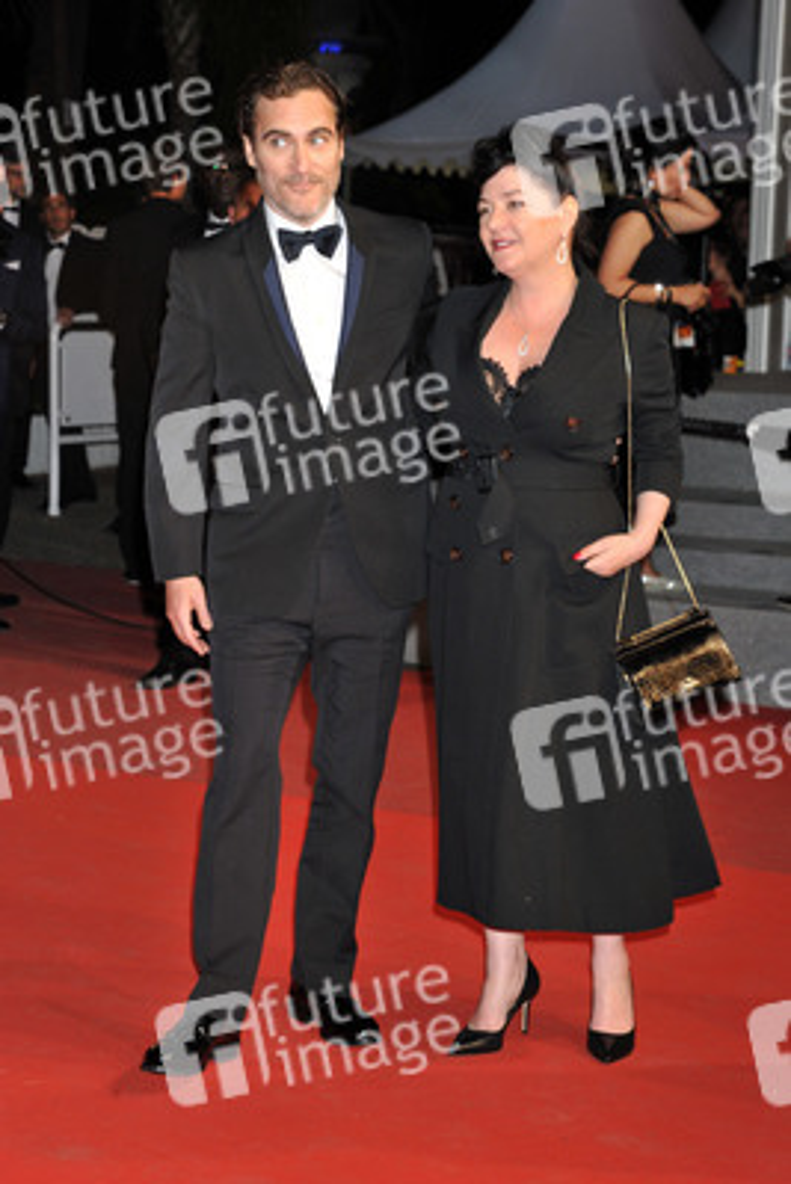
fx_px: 2371
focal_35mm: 72
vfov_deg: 28.1
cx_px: 396
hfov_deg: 18.9
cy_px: 592
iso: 1600
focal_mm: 72
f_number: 6.3
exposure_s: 1/250
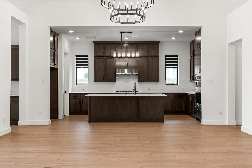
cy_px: 84
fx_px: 245
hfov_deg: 54.4
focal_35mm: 35
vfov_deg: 37.9
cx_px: 126
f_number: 9
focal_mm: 35
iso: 200
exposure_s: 1/1.67
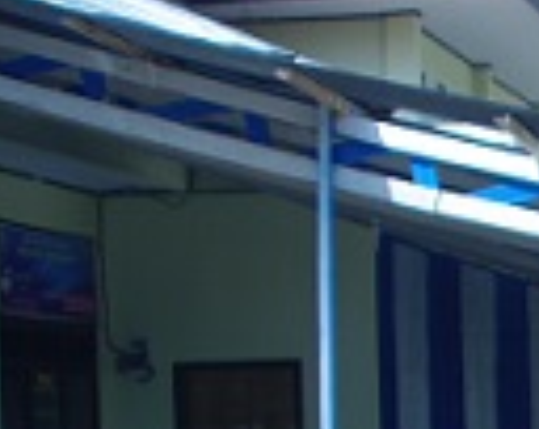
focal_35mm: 154
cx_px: 969
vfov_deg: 9.7
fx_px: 2453
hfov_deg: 11.6
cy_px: 654
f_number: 3.5
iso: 100
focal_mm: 28
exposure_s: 1/320
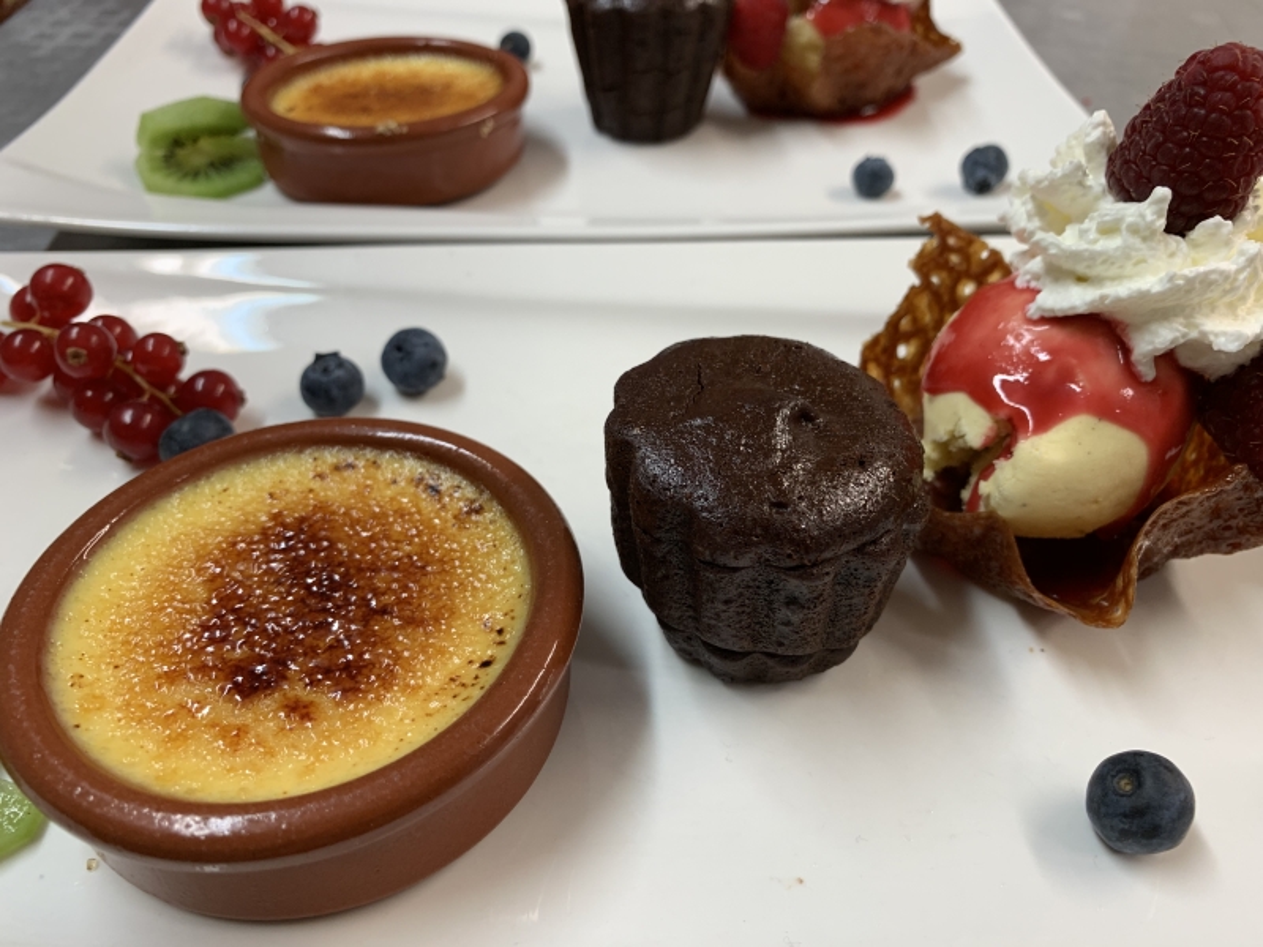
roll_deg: -2.5
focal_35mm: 26
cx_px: 632
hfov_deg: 67.3
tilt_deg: -41.7
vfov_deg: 53.1
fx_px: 949
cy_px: 474
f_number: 1.8
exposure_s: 1/50
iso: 50
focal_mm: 4.25
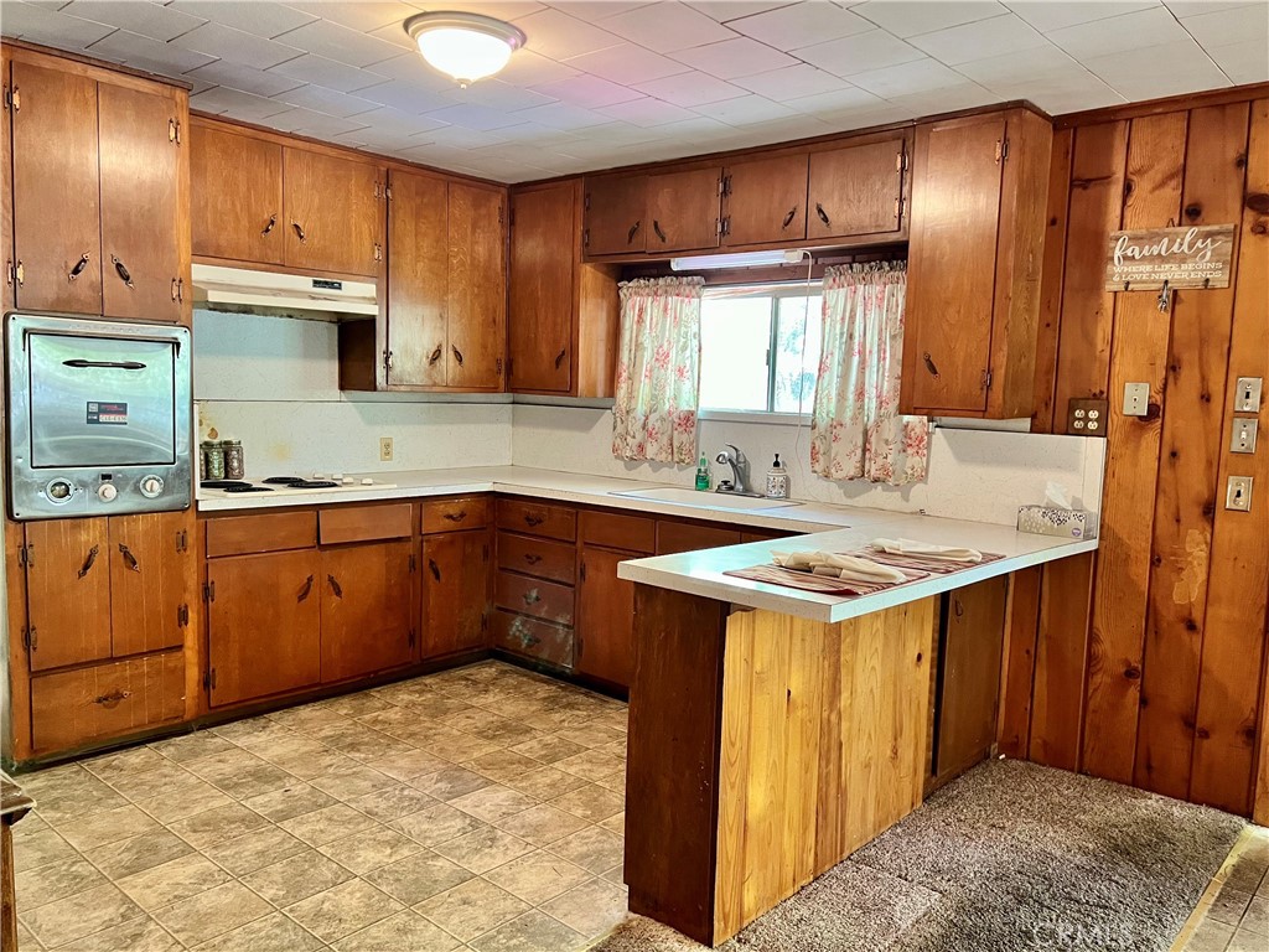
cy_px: 476
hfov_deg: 67.3
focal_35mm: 26
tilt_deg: -6.0
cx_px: 634
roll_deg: -2.1
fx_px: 953
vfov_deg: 53.1
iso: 320
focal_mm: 5.7
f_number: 1.5
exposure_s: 1/60
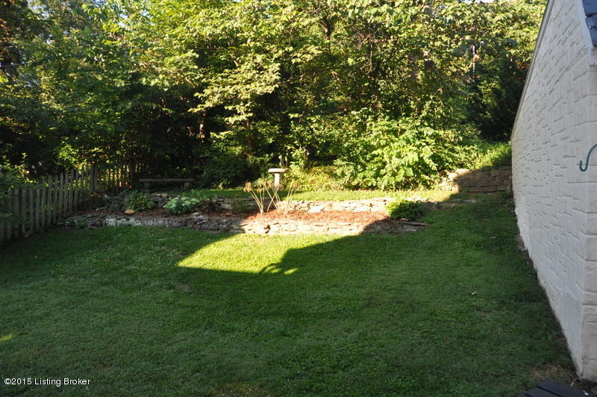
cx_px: 298
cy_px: 198
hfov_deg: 41.1
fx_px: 795
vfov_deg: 28.0
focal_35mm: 48
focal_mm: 32
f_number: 5.6
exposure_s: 1/125
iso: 200
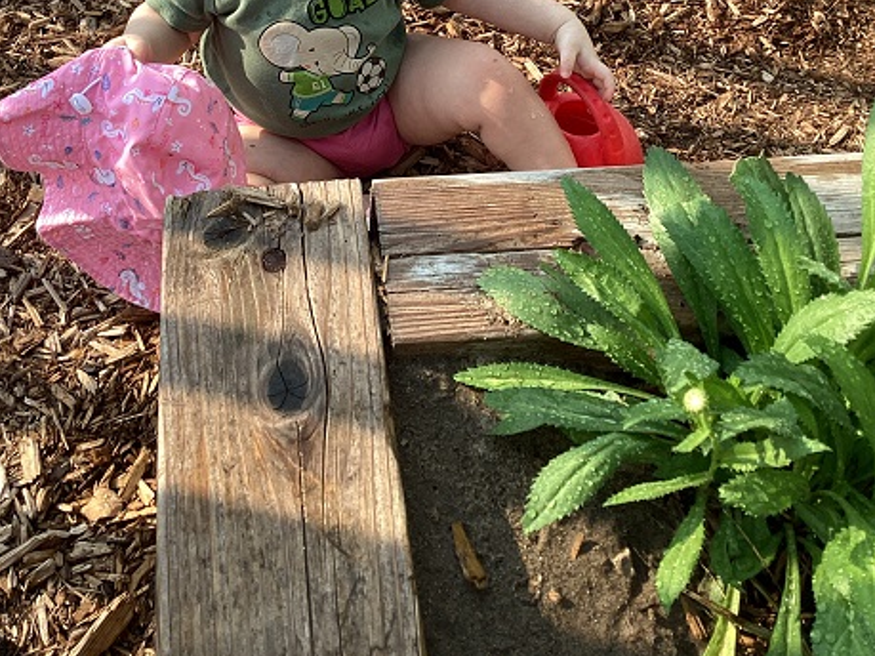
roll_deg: -7.1
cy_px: 36
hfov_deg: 42.1
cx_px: 408
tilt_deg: -42.4
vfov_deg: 30.4
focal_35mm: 45
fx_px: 1137
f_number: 2.4
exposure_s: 1/500
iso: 25
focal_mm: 3.3
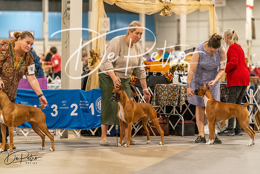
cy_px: 87
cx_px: 130
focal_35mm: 155
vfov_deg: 8.9
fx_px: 1120
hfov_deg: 13.2
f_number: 3.5
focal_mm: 155
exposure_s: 1/250
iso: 6400
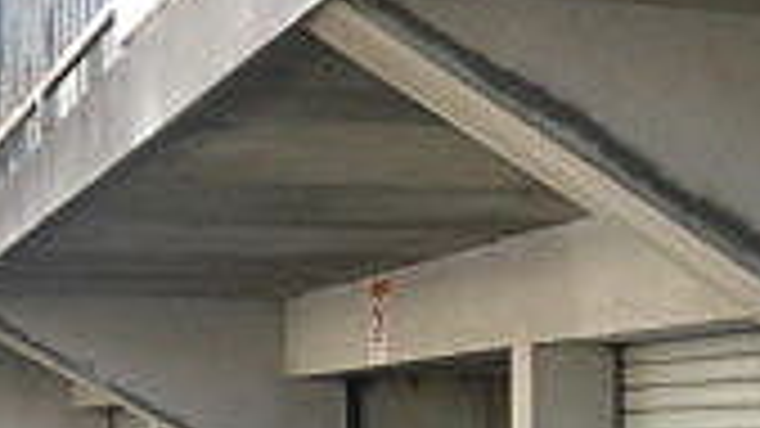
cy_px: 622
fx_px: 1995
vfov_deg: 11.7
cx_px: 634
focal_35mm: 99
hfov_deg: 21.2
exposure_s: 1/160
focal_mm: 4.3
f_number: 3.1
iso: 100
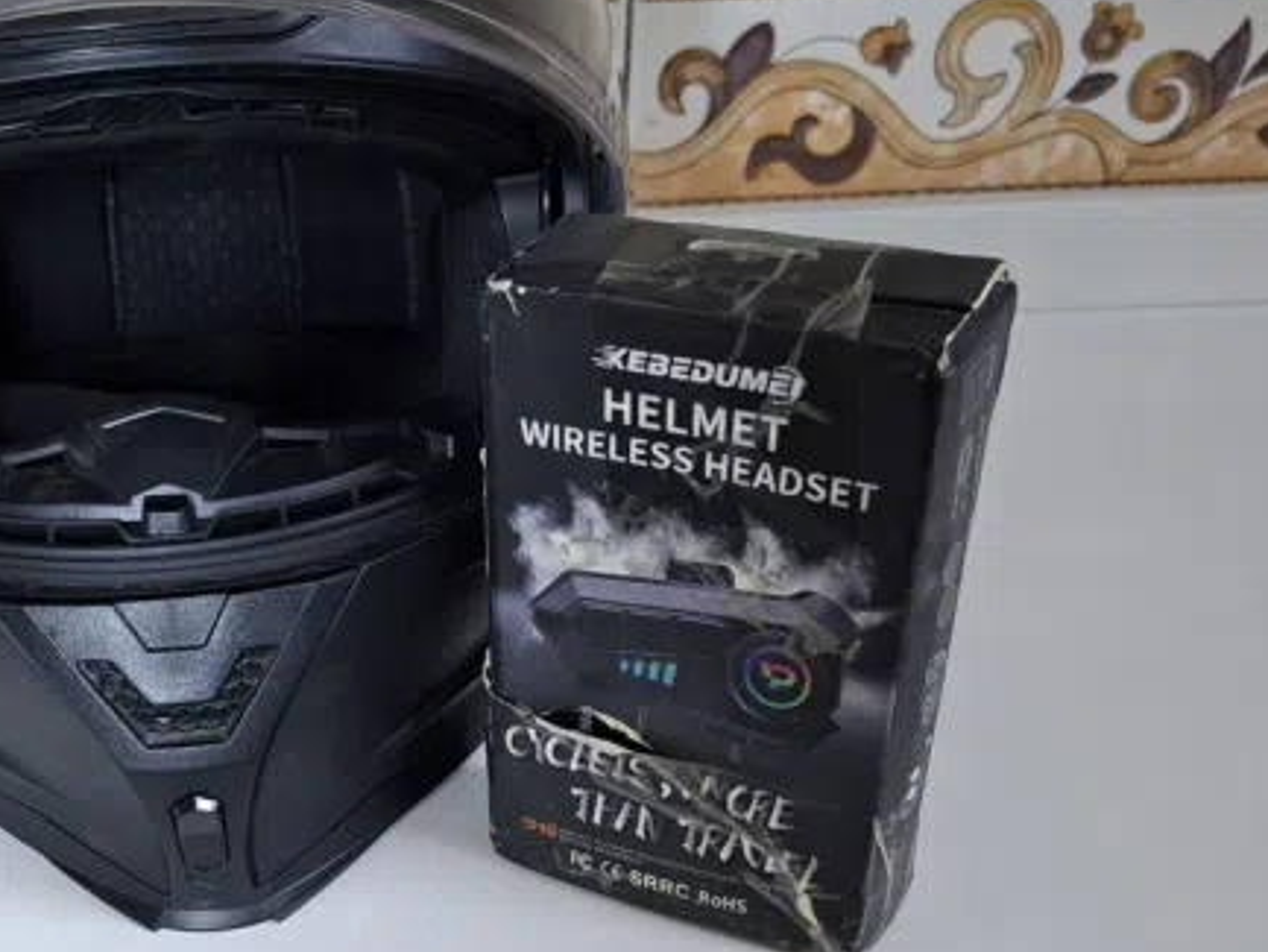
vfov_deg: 41.8
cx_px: 348
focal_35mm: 34
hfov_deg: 52.1
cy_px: 472
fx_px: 1246
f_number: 1.8
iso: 320
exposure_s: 1/60.2
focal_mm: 5.54
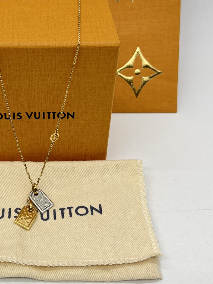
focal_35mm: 54
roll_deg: -0.3
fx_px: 443
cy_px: 126
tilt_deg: -38.9
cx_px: 33
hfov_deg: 26.4
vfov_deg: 35.5
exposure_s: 1/166
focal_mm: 5.7
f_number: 1.5
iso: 50
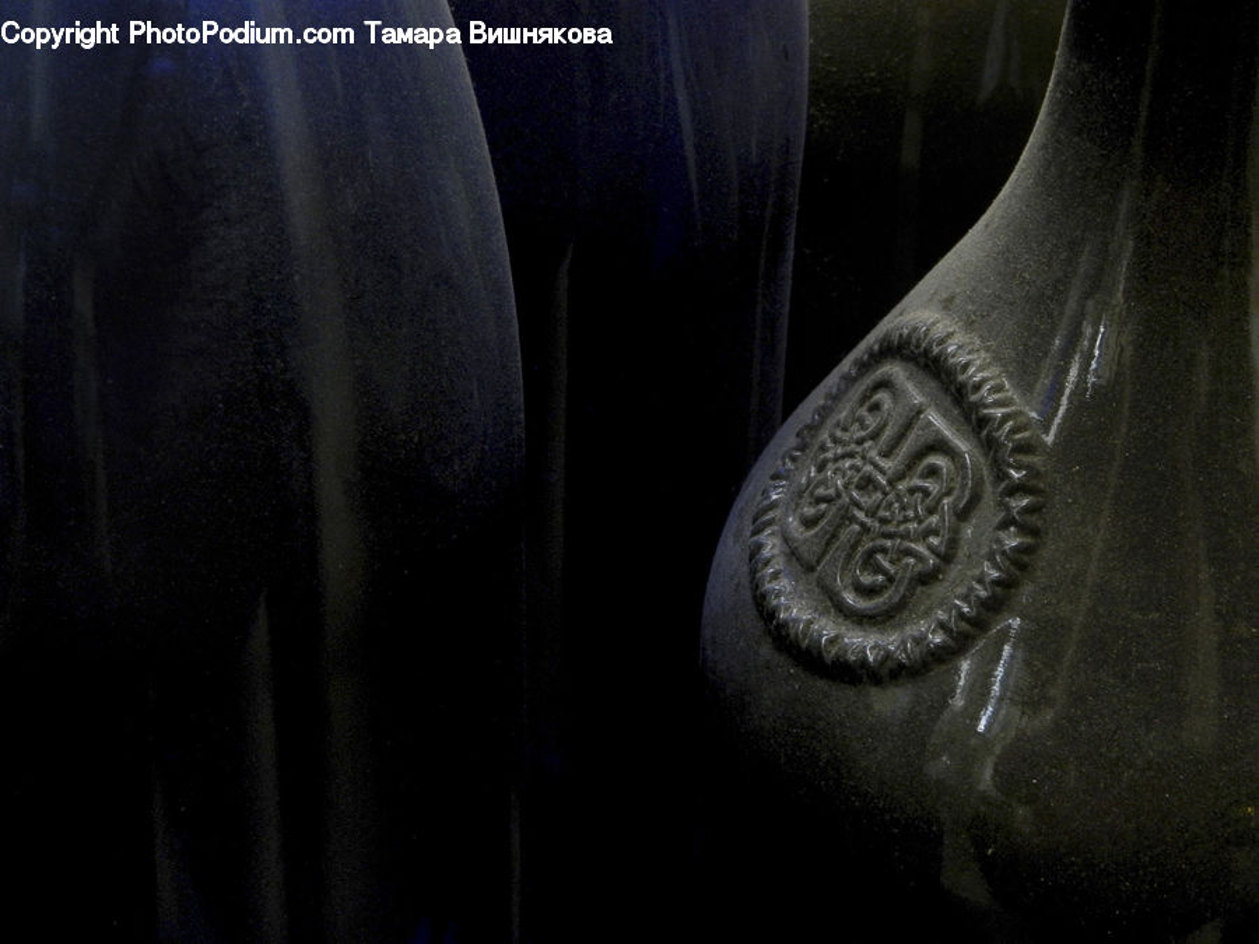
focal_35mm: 105
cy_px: 472
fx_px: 3819
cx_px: 630
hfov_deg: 18.7
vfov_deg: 14.1
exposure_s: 1/40
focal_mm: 18.8
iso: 200
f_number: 8
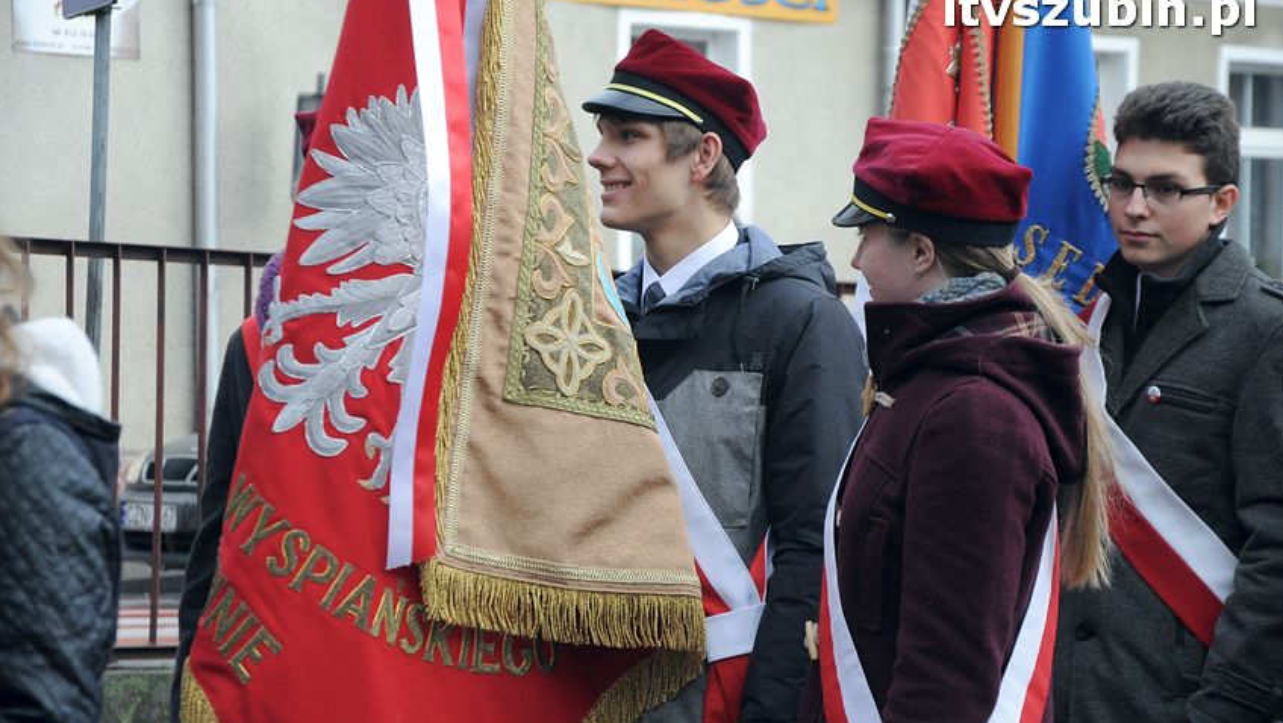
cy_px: 390
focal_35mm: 126
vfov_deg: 9.6
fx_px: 4288
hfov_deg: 17.0
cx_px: 641
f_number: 6.3
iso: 800
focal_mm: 80
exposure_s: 1/640
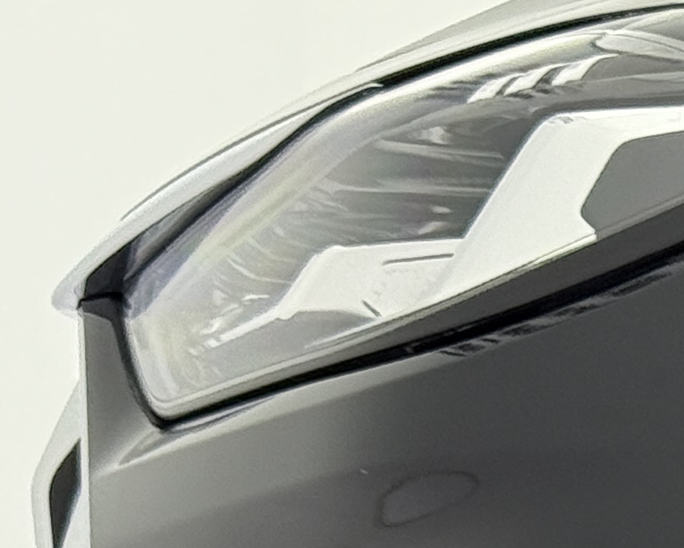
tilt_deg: -6.0
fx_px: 5000
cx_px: 1693
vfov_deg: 6.1
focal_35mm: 247
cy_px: 1165
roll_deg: -1.0
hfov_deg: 7.3
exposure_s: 1/163
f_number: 1.78
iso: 64
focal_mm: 6.76
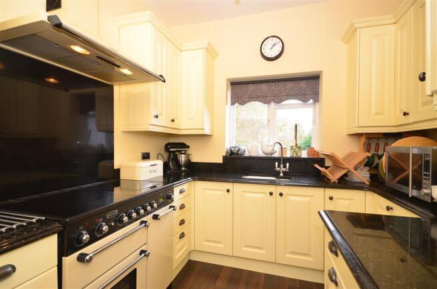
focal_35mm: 18
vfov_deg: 67.1
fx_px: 218
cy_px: 144
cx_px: 218
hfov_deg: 90.1
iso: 640
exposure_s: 1/25
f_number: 6.3
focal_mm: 12
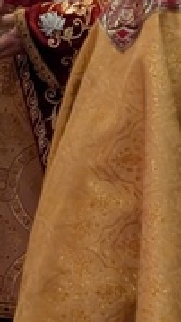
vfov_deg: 10.8
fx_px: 1658
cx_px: 1
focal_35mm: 194
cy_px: -102
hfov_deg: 6.2
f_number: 1.68
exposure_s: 1/20
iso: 216
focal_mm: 6.9
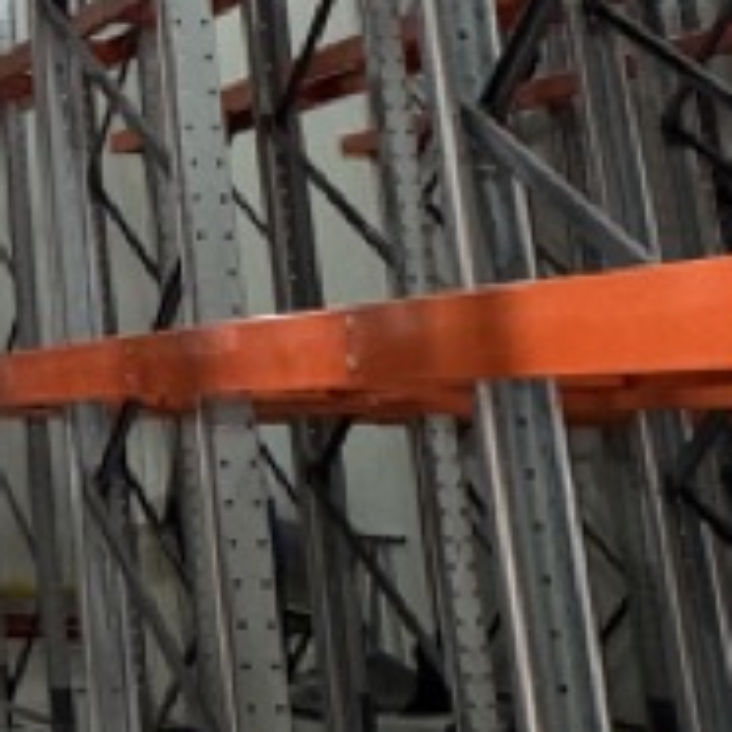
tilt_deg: +17.9
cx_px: -598
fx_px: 2034
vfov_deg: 18.9
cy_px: -220
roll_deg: -0.7
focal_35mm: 85
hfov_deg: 16.8
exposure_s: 1/50
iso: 200
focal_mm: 2.22
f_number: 2.2
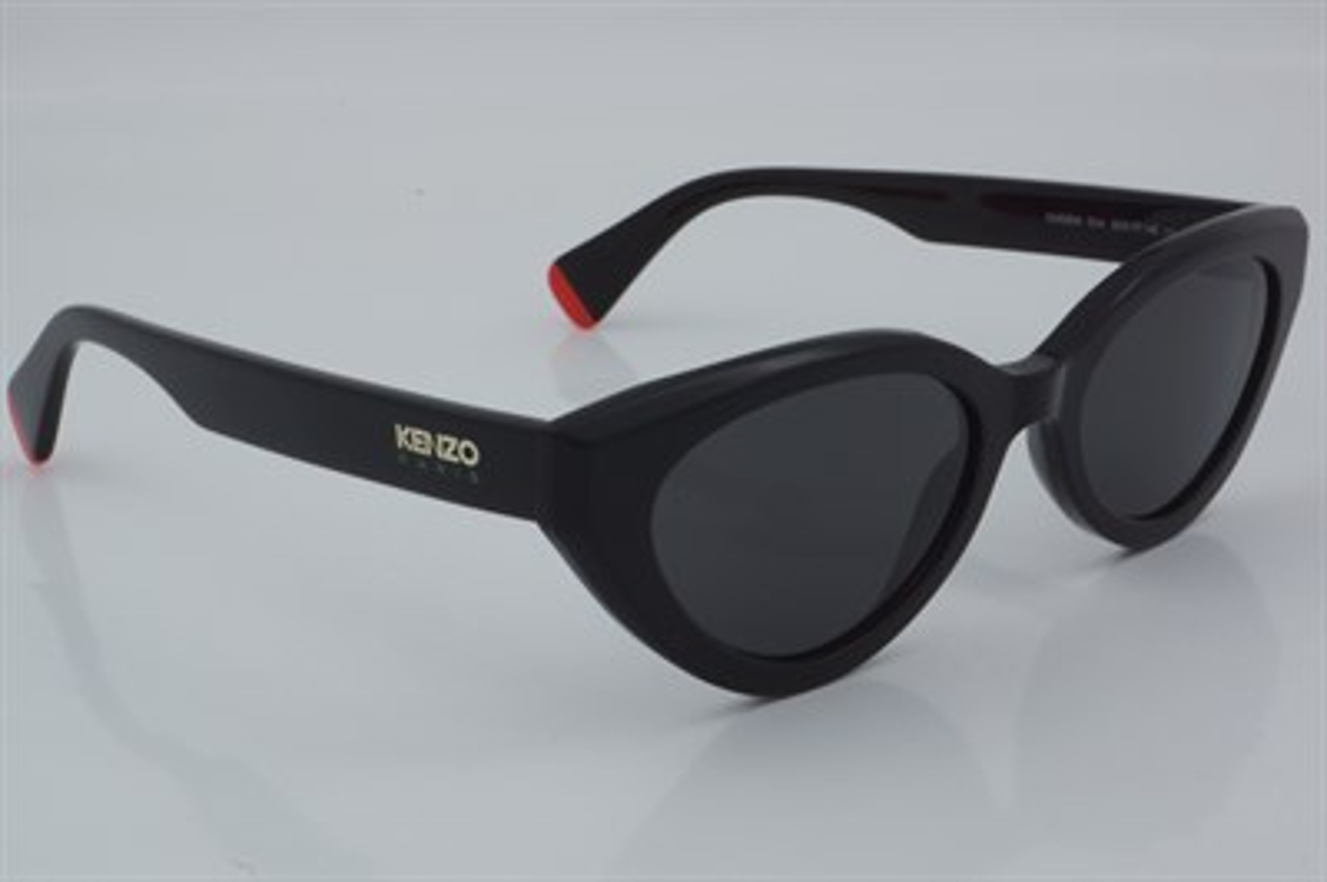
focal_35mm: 75
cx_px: 664
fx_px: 2762
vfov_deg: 18.2
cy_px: 441
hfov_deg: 27.0
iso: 100
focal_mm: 50
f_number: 32
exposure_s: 1/4
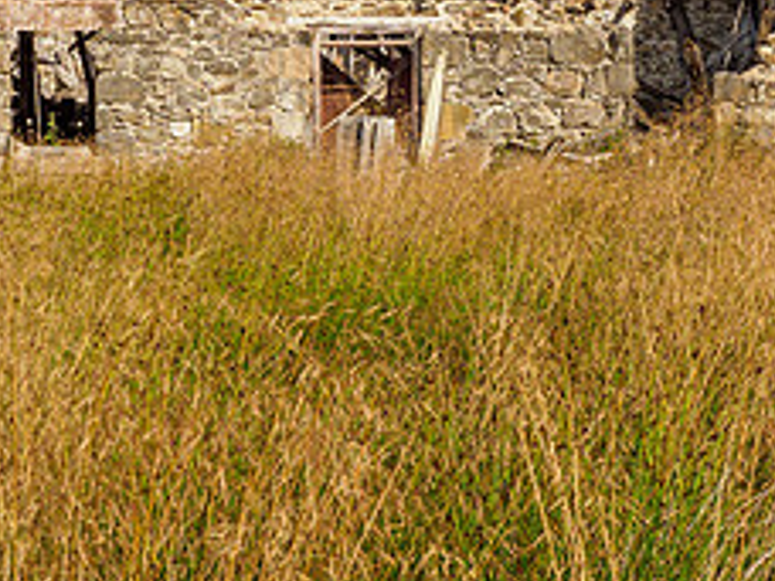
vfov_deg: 13.6
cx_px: 391
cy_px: 56
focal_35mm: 108
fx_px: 2418
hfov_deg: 18.2
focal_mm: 21
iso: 200
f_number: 4
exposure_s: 1/800
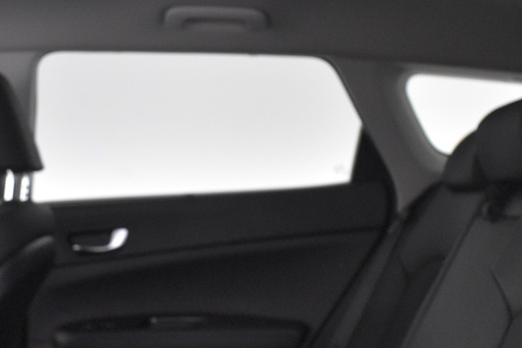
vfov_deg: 19.2
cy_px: 380
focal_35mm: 68
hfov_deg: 29.5
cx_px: 197
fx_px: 986
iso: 3200
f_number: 3.5
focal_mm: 18
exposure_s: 1/30
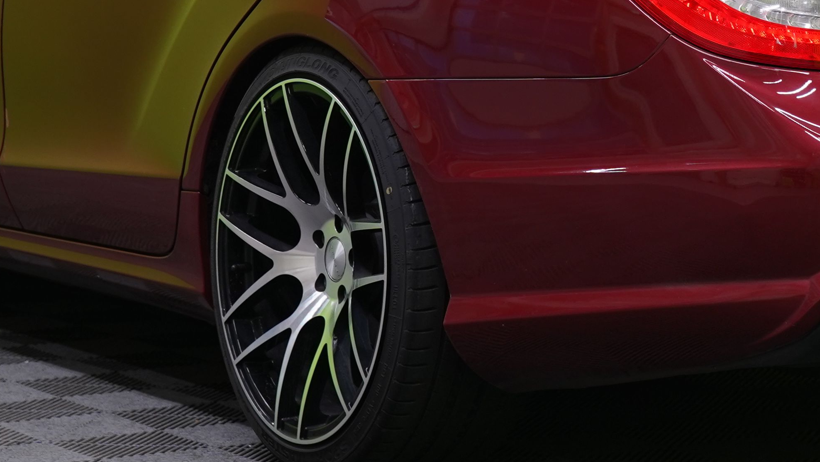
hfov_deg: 13.5
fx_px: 3458
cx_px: 622
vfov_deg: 7.6
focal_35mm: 159
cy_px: -81
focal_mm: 50
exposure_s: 1/30
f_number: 5
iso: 400
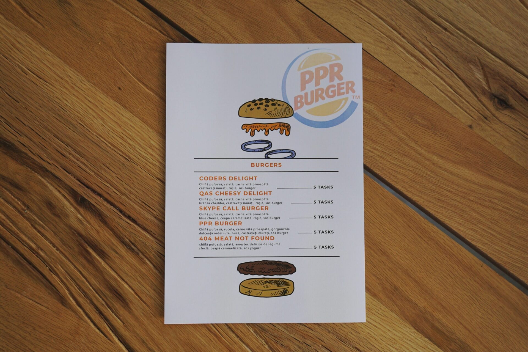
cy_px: 176
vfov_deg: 35.5
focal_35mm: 38
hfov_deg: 51.3
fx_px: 550
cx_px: 264
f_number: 4.5
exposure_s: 1/160
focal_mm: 25
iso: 250
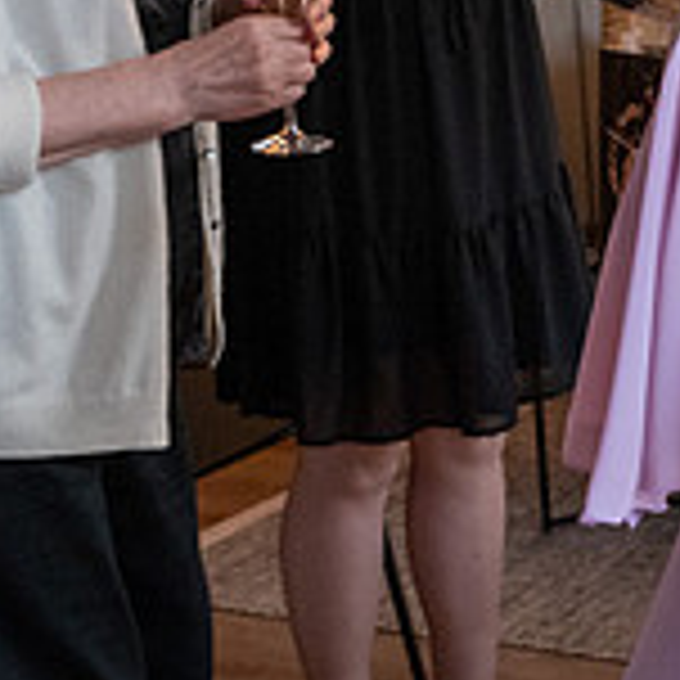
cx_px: 1036
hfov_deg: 17.6
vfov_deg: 19.6
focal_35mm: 88
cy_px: 200
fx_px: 1956
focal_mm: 17.7
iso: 1600
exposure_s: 1/125
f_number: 4
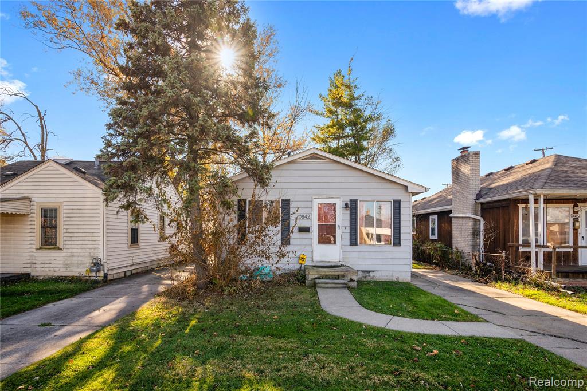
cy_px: 196
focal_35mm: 25
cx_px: 294
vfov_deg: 51.3
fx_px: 408
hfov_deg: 71.5
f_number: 9
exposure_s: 1/320
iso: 320
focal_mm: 25
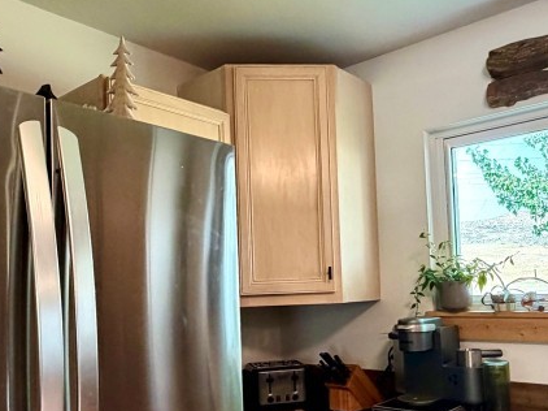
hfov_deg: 53.9
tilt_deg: +1.4
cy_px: 261
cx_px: 293
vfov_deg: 41.4
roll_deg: +3.0
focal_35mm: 34
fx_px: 538
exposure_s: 1/59
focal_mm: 2.22
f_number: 2.2
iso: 320
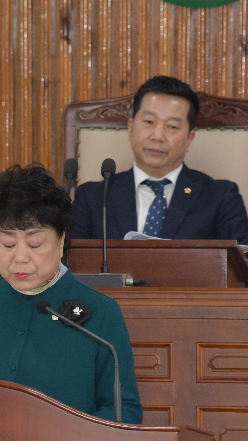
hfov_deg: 2.3
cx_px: 42
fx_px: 6231
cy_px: 240
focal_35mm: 533
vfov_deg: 4.1
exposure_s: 1/200
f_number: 8
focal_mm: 300
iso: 4500
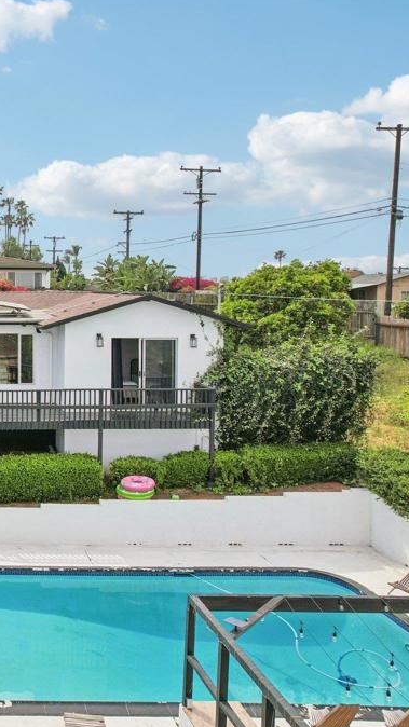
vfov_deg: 56.6
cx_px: -90
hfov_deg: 28.9
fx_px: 675
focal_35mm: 35
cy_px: 364
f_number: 2.8
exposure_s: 1/3200
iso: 100
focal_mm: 8.4
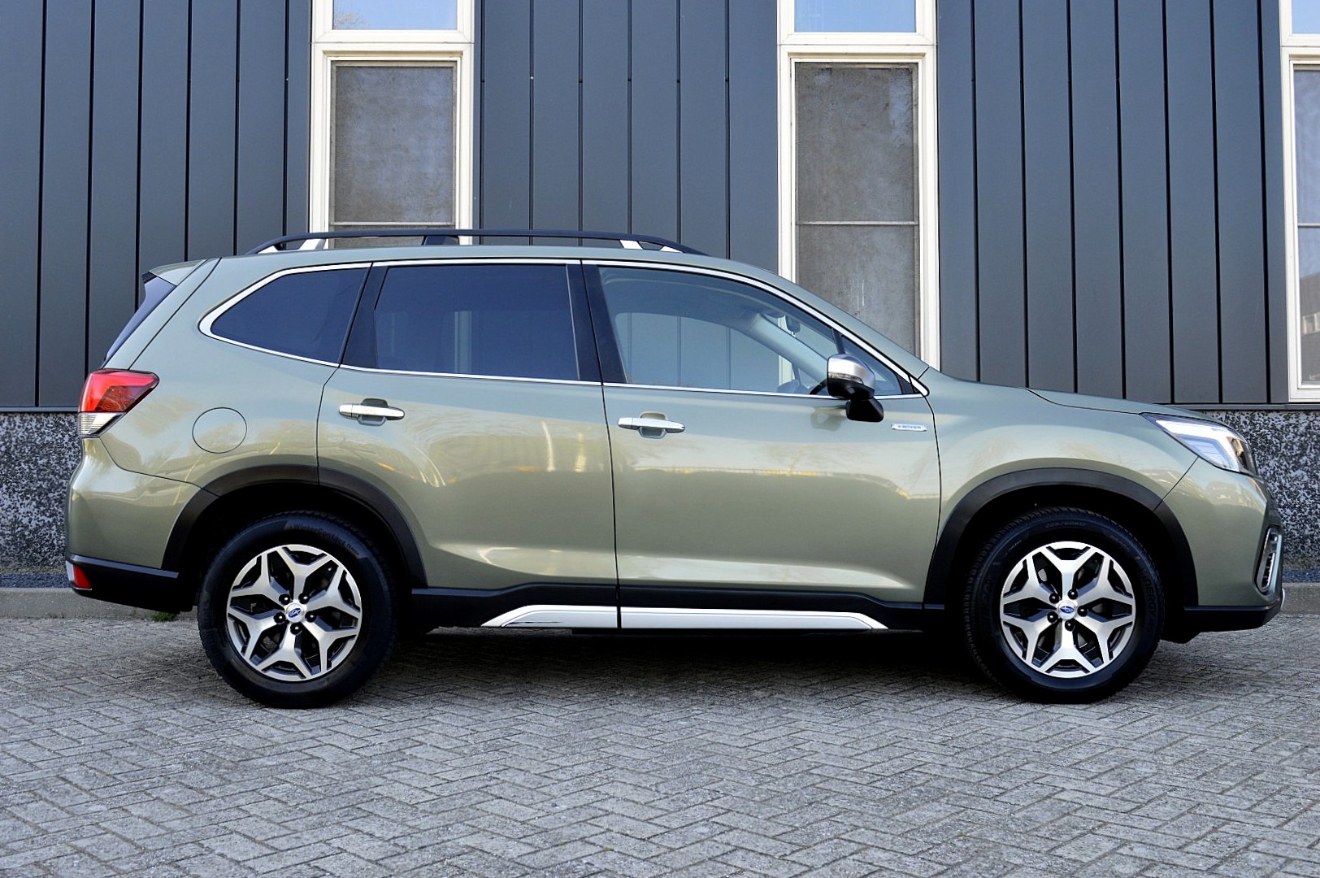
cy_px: 439
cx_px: 660
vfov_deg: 38.3
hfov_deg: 55.1
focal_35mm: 34
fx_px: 1264
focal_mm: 23
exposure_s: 1/80
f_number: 8
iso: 400
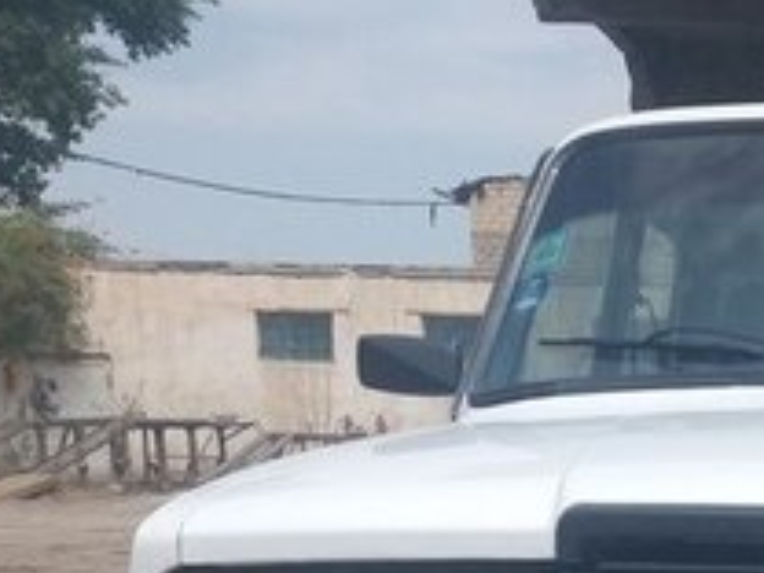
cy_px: 784
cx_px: 1043
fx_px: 1964
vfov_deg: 15.6
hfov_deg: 19.9
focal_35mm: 89
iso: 64
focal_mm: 3.7
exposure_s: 1/1703
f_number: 1.9
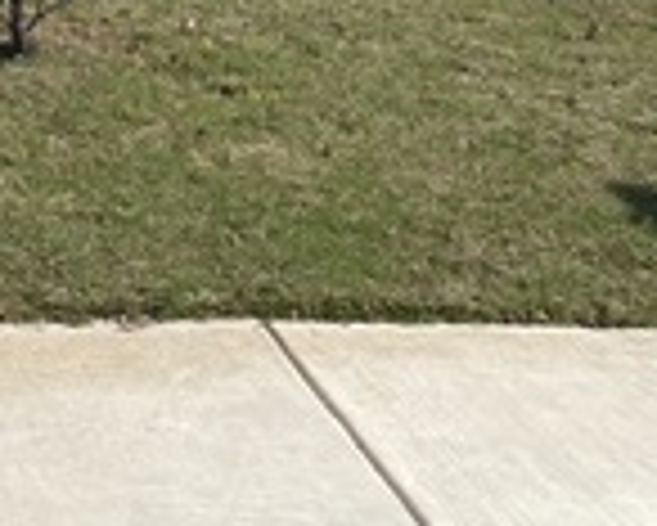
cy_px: -400
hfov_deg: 16.3
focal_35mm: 111
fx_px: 2160
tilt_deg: +1.2
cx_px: -216
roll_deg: -1.6
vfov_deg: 12.7
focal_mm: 4.25
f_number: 1.8
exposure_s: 1/3846
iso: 32
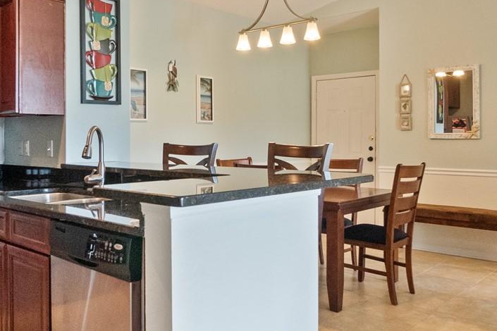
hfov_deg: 57.1
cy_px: 148
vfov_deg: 39.9
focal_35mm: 33
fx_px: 456
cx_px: 225
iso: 2000
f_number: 4
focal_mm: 7
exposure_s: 1/60
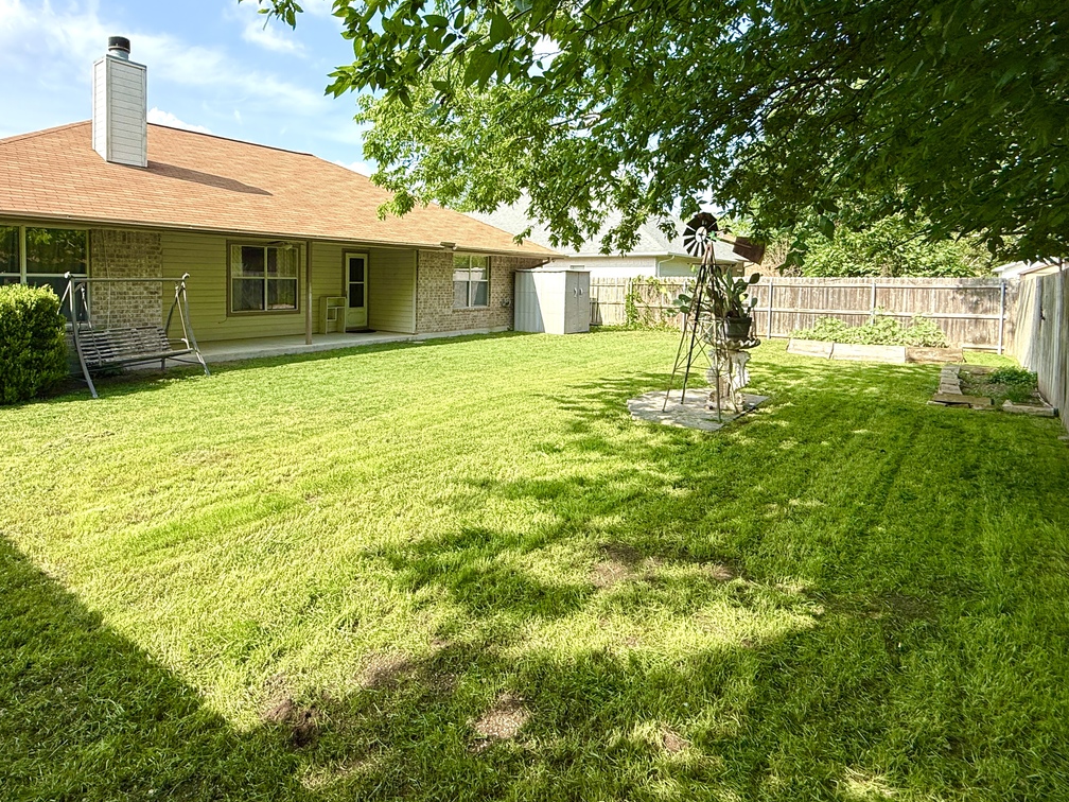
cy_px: 309
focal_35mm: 20
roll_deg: -0.6
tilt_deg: -2.5
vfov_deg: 65.2
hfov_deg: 80.9
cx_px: 433
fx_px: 618
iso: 50
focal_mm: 2.22
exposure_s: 1/985
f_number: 2.2
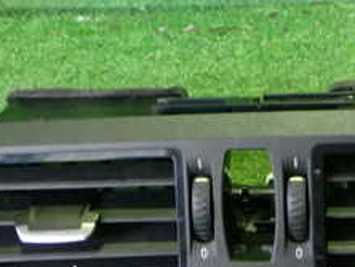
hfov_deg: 23.9
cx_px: 264
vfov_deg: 18.2
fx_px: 832
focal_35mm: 81
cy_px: 139
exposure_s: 1/30
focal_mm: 5.4
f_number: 2.3
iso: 800
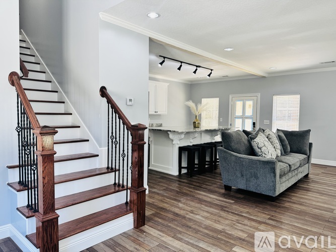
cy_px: 126
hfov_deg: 71.6
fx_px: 233
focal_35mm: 24
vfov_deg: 56.8
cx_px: 168
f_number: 1.78
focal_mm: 6.76
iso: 100
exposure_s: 1/120
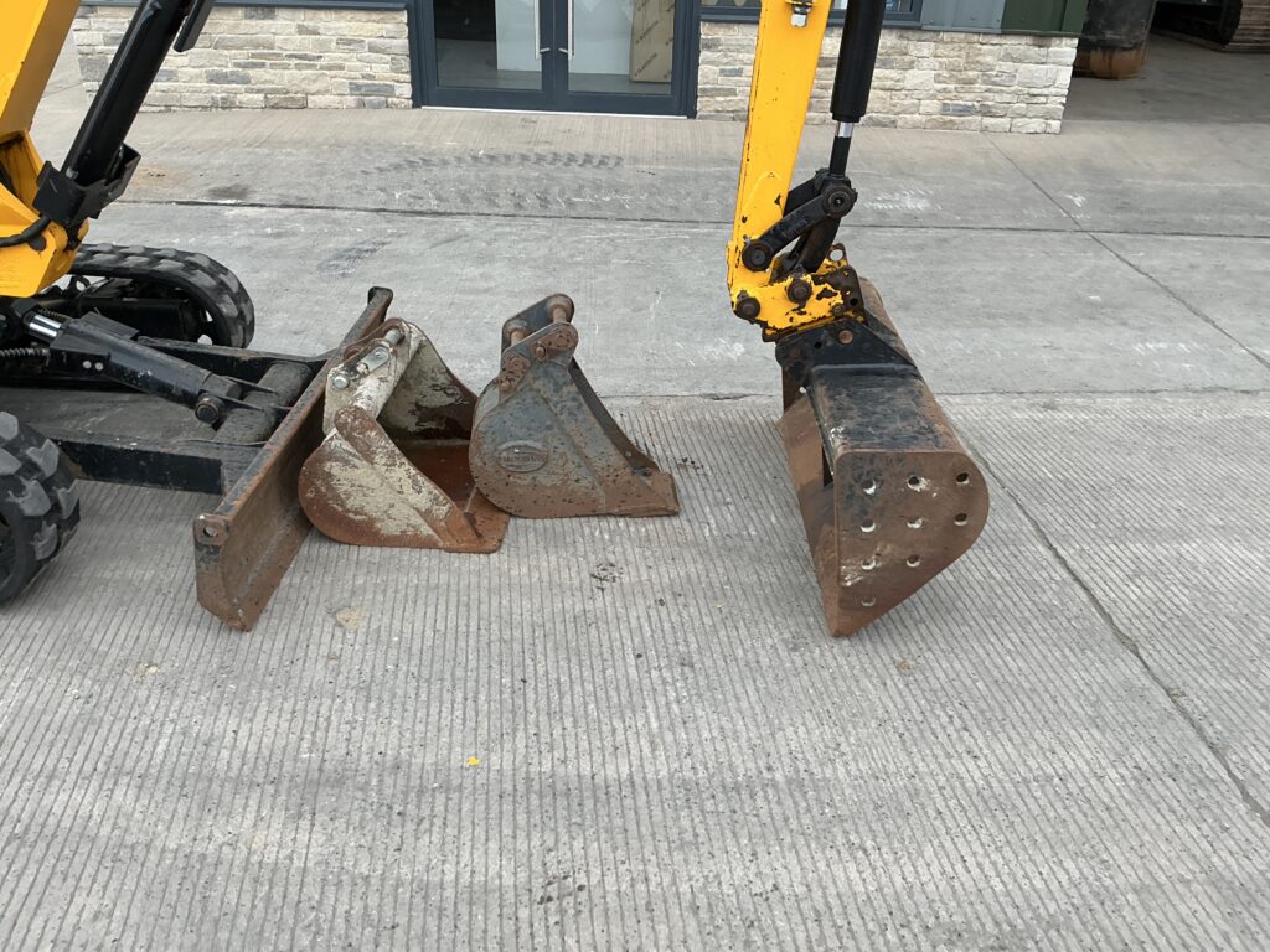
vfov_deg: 49.7
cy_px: 476
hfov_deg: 63.4
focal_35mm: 28
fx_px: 1027
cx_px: 635
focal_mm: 3
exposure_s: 1/143
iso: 20
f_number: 1.8
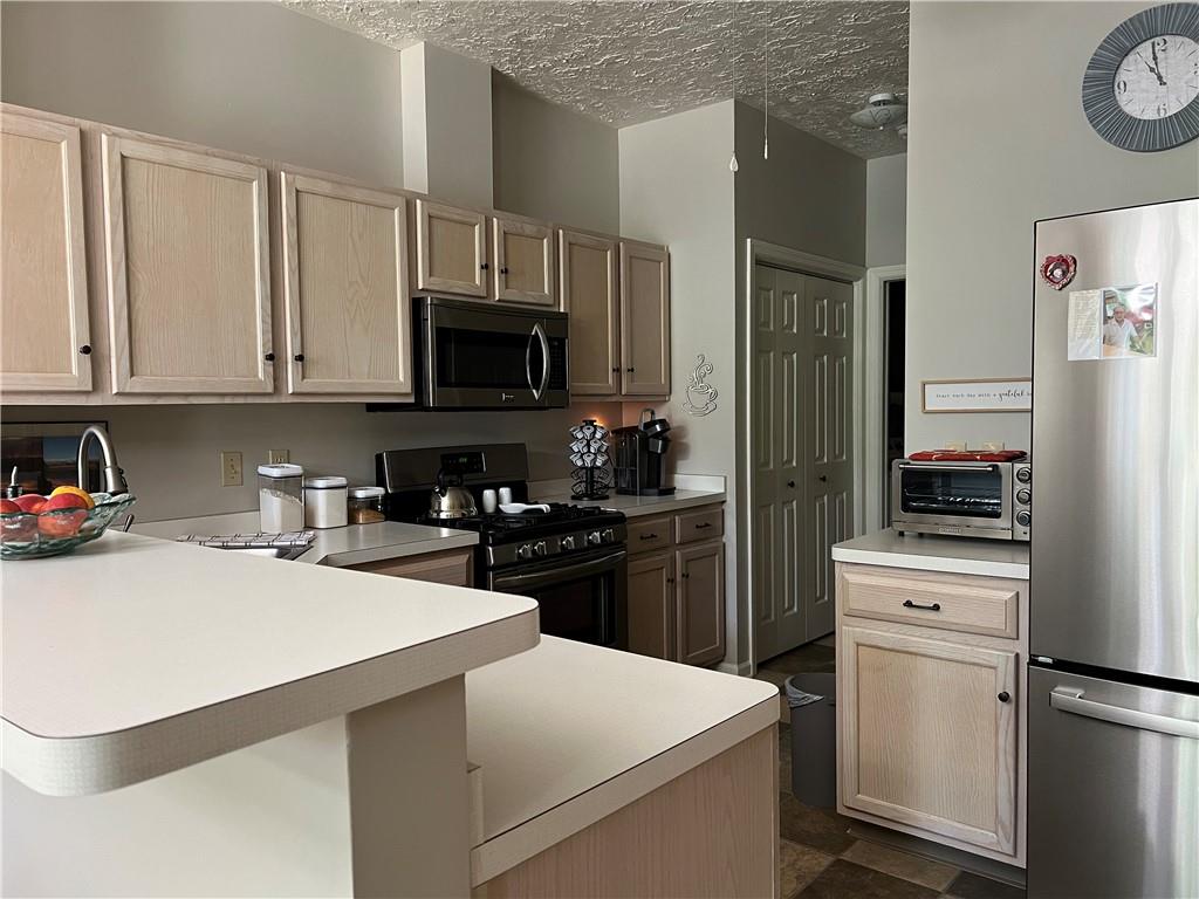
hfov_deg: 67.3
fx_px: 901
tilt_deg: -3.6
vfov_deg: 53.1
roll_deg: +1.2
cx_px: 600
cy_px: 450
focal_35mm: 26
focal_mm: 5.7
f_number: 1.5
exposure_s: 1/60
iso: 250
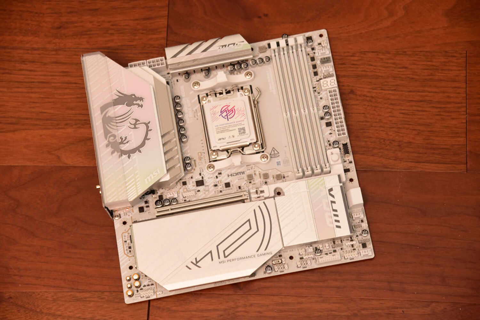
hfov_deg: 20.4
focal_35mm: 100
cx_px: 240
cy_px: 160
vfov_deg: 13.7
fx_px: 1333
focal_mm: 100
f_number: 5.6
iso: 1600
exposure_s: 1/60
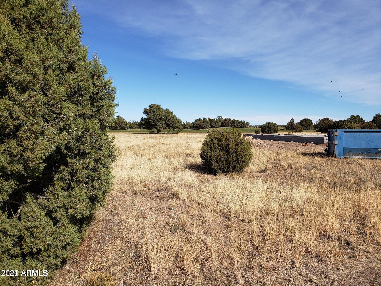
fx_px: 286
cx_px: 190
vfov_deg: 53.1
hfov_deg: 67.3
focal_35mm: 26
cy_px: 143
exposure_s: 1/1813
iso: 50
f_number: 2.4
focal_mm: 4.3
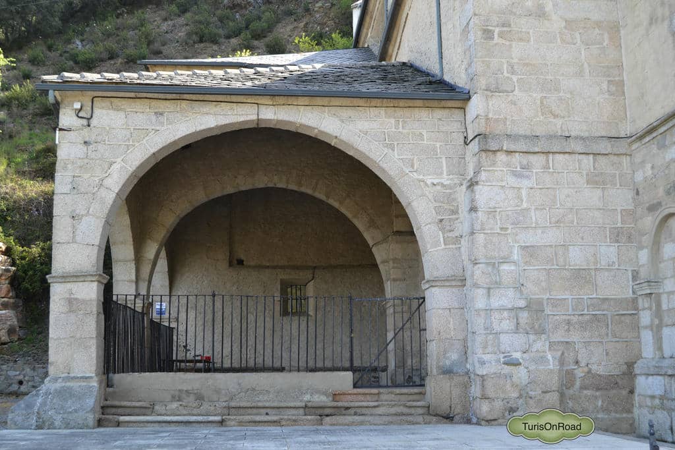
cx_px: 338
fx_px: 788
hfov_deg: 46.4
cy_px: 225
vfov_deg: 31.9
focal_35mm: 42
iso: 250
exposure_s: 1/125
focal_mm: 28
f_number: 5.6
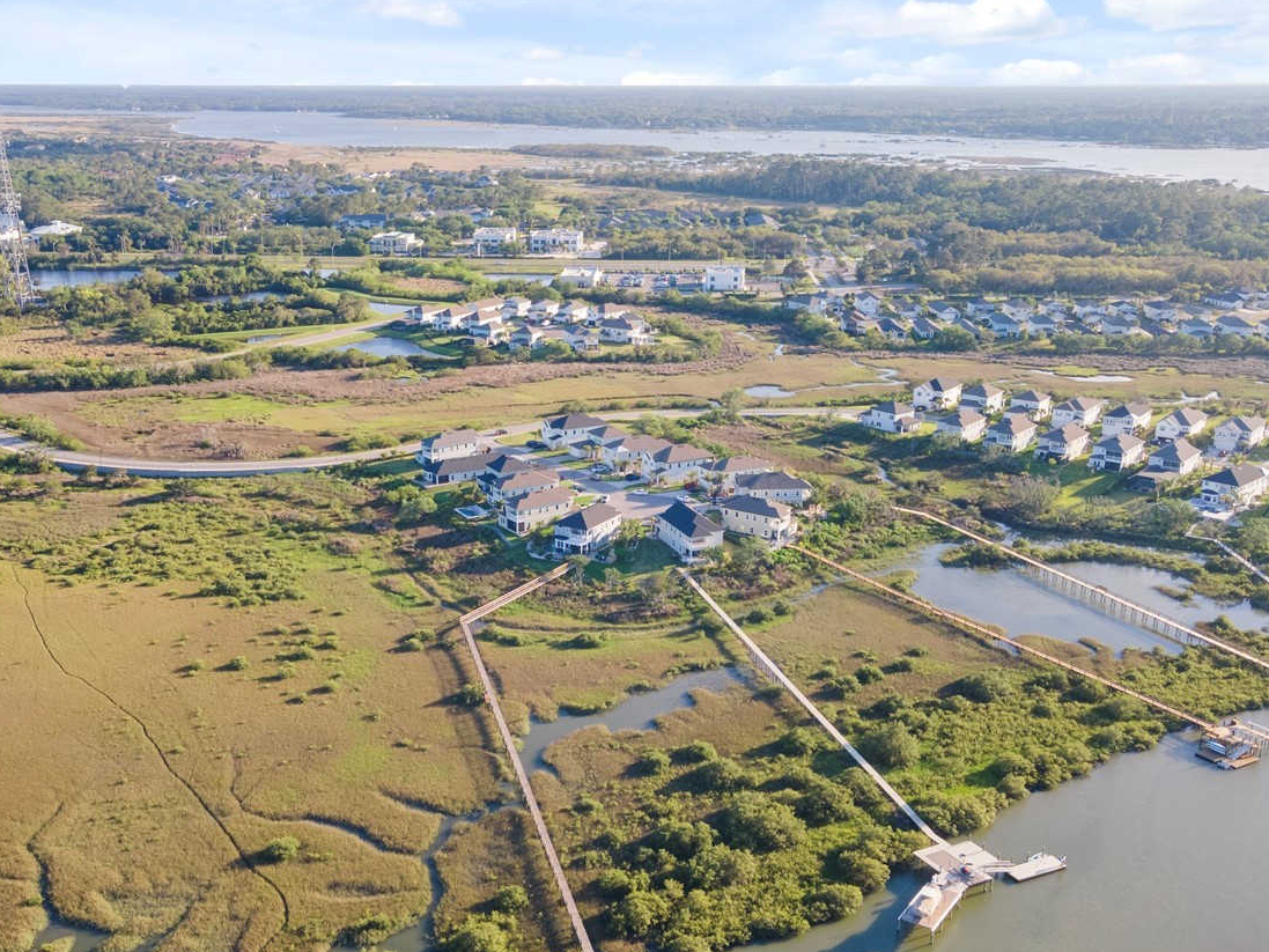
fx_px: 1283
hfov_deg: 52.5
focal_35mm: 35
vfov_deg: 40.6
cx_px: 568
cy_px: 549
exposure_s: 1/15
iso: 150
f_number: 2.8
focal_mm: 4.5
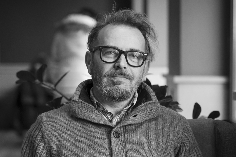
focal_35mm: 70
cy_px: 78
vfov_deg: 19.4
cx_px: 118
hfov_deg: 28.8
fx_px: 459
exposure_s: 1/250
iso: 1250
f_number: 2.8
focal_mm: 70
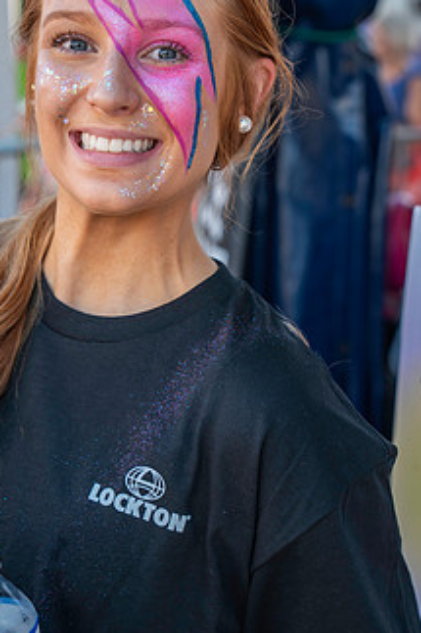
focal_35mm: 85
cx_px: 141
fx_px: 1493
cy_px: 267
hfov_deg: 16.0
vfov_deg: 23.9
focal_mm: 61
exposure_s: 1/200
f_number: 4.5
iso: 320
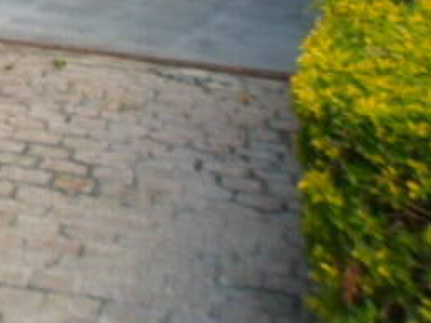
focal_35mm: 99
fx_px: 1232
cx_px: -238
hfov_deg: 17.6
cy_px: -285
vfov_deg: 13.2
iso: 80
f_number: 2.5
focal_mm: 4.5
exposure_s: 1/750
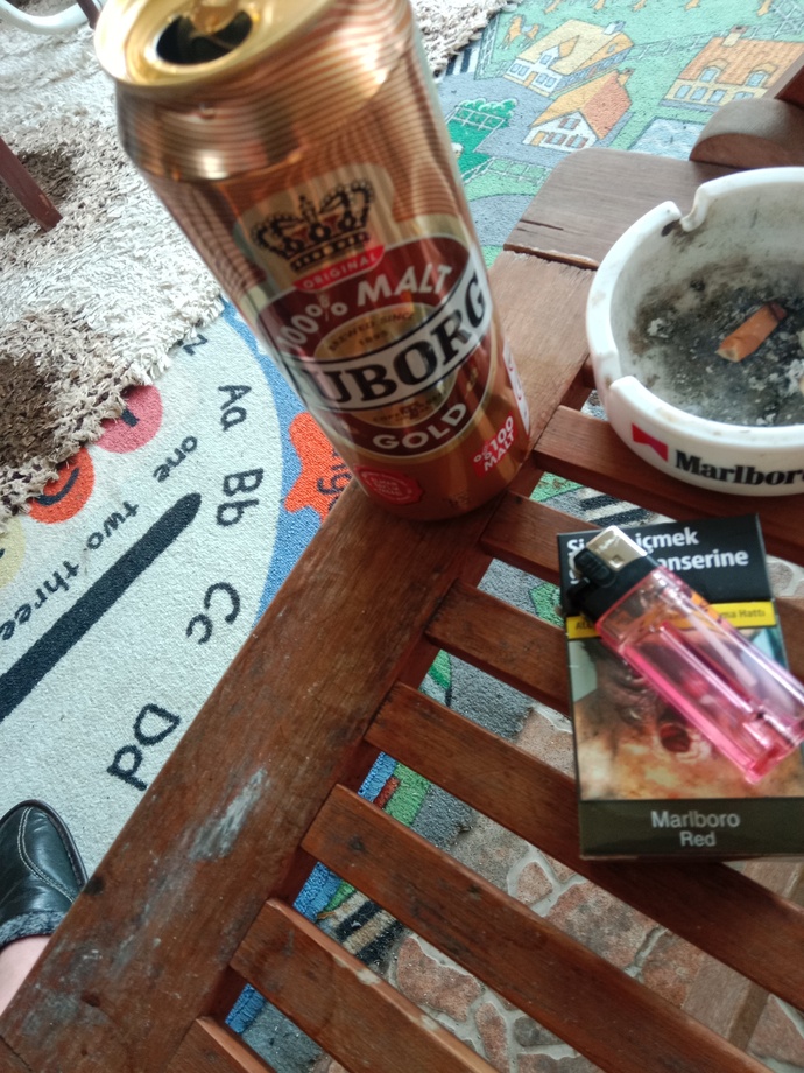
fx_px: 774
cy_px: 536
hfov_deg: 54.9
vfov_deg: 69.4
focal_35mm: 25
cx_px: 402
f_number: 2.2
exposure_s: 1/33.3
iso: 318
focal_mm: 3.4
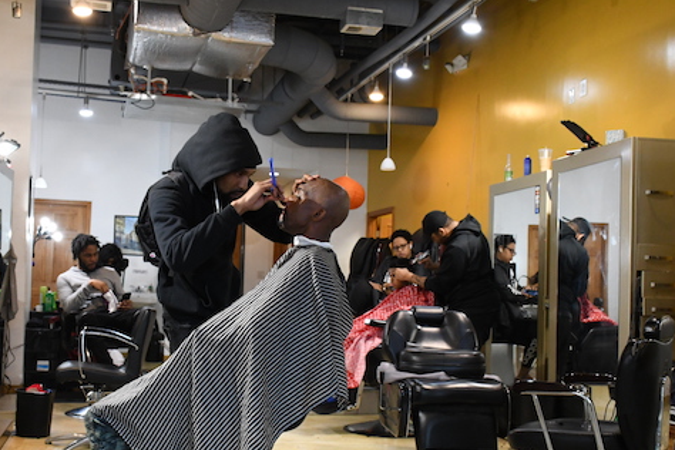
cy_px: 268
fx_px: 806
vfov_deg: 31.1
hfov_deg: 45.3
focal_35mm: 43
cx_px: 288
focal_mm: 23
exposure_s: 1/125
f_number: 6.3
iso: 3200
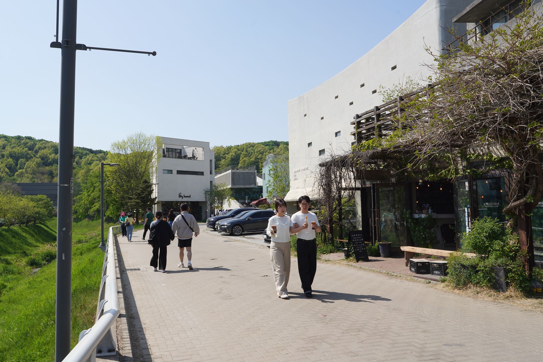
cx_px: 272
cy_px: 181
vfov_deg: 53.1
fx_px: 362
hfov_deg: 73.7
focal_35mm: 24
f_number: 16
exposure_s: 1/100
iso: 100
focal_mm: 24
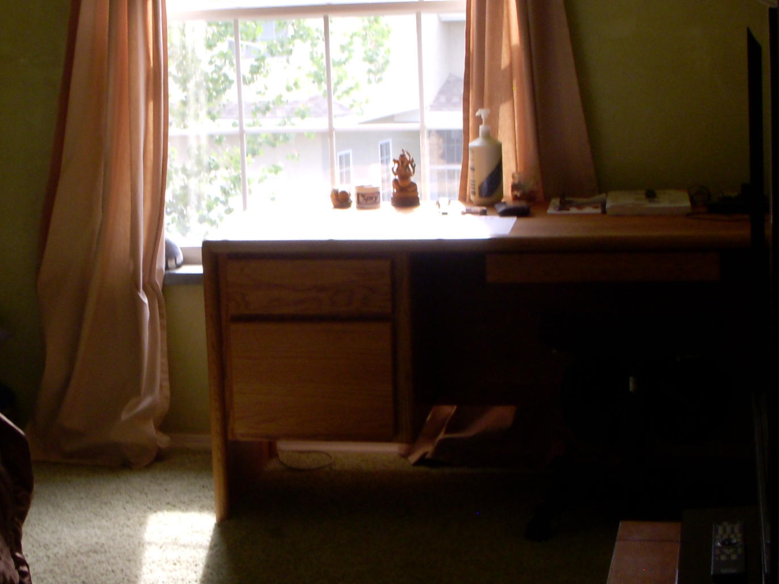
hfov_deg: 26.2
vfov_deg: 19.9
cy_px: 326
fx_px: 1665
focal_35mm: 74
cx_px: 280
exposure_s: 1/30
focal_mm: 6.3
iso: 100
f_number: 3.3
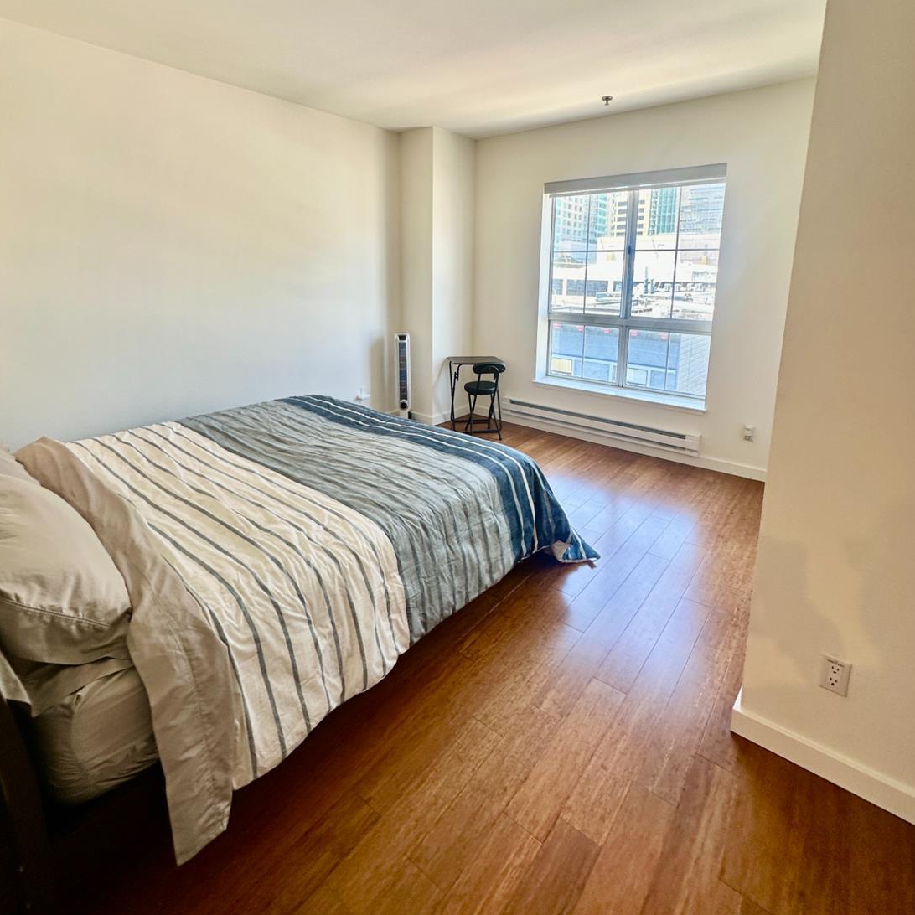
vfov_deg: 82.8
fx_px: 508
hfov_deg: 84.0
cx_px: 465
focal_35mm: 17
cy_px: 361
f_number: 2.2
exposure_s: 1/120
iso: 64
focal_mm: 2.22
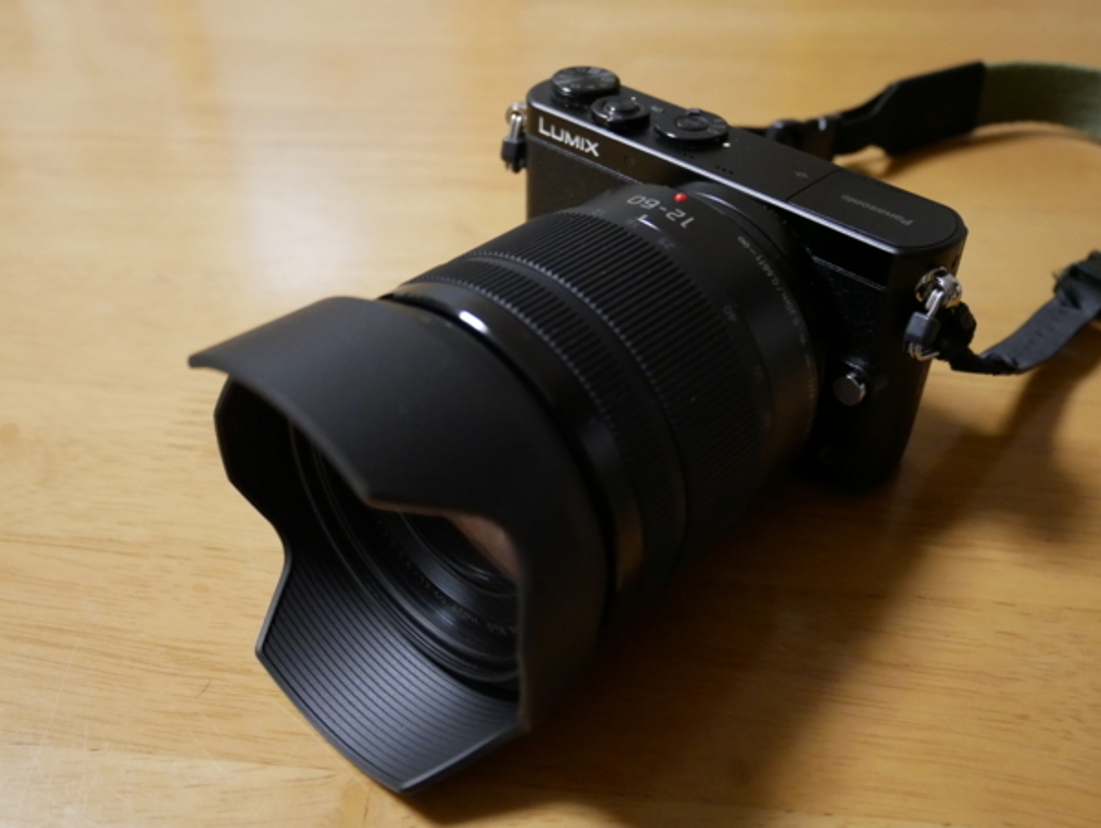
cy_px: 414
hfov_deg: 53.9
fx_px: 1082
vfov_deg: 41.8
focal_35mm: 34
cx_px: 550
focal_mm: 17
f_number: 4.1
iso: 3200
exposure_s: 1/60
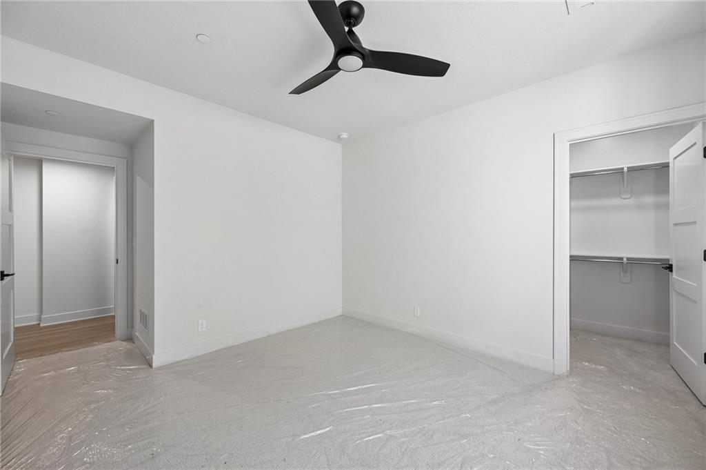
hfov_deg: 104.3
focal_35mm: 14
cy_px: 235
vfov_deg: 81.1
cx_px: 353
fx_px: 274
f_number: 6.3
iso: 640
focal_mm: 14
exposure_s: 1/60
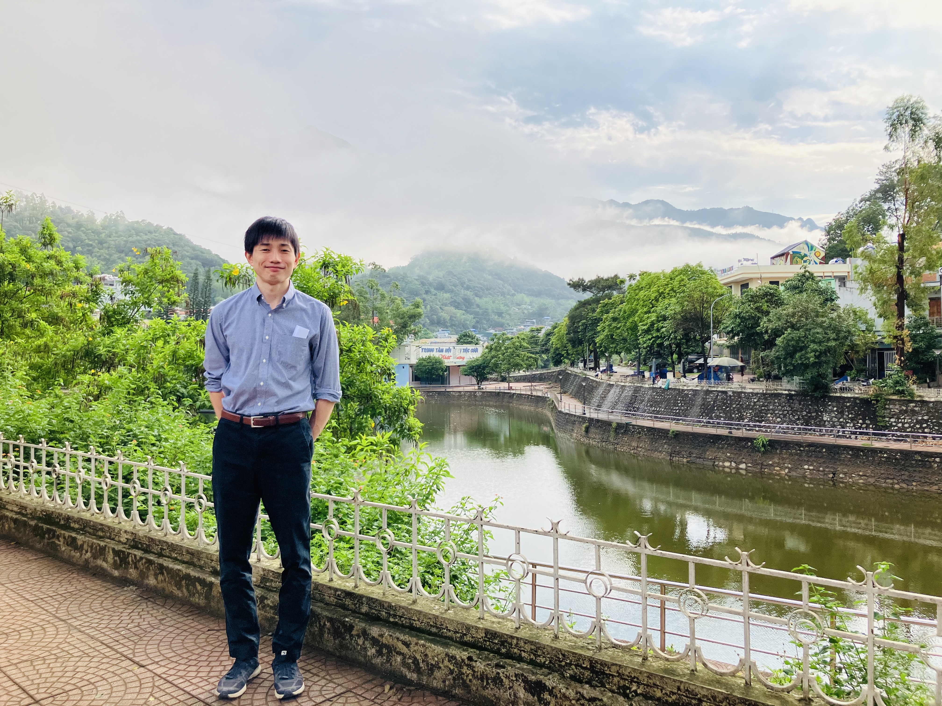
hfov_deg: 63.4
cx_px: 471
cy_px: 353
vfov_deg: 49.7
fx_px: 762
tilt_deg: +1.6
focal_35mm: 28
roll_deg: +0.8
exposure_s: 1/1869
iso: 32
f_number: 1.8
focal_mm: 3.99
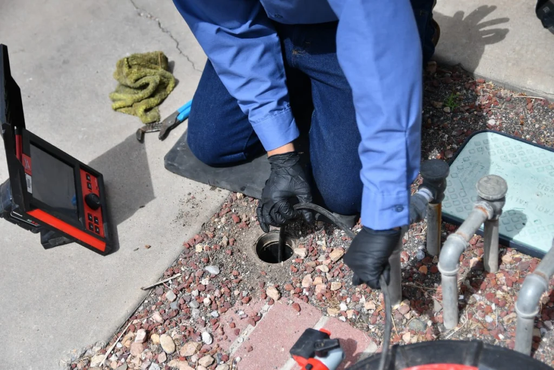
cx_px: 277
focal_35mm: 54
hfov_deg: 36.9
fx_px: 831
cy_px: 185
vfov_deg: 25.1
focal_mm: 36
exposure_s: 1/3200
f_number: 2.8
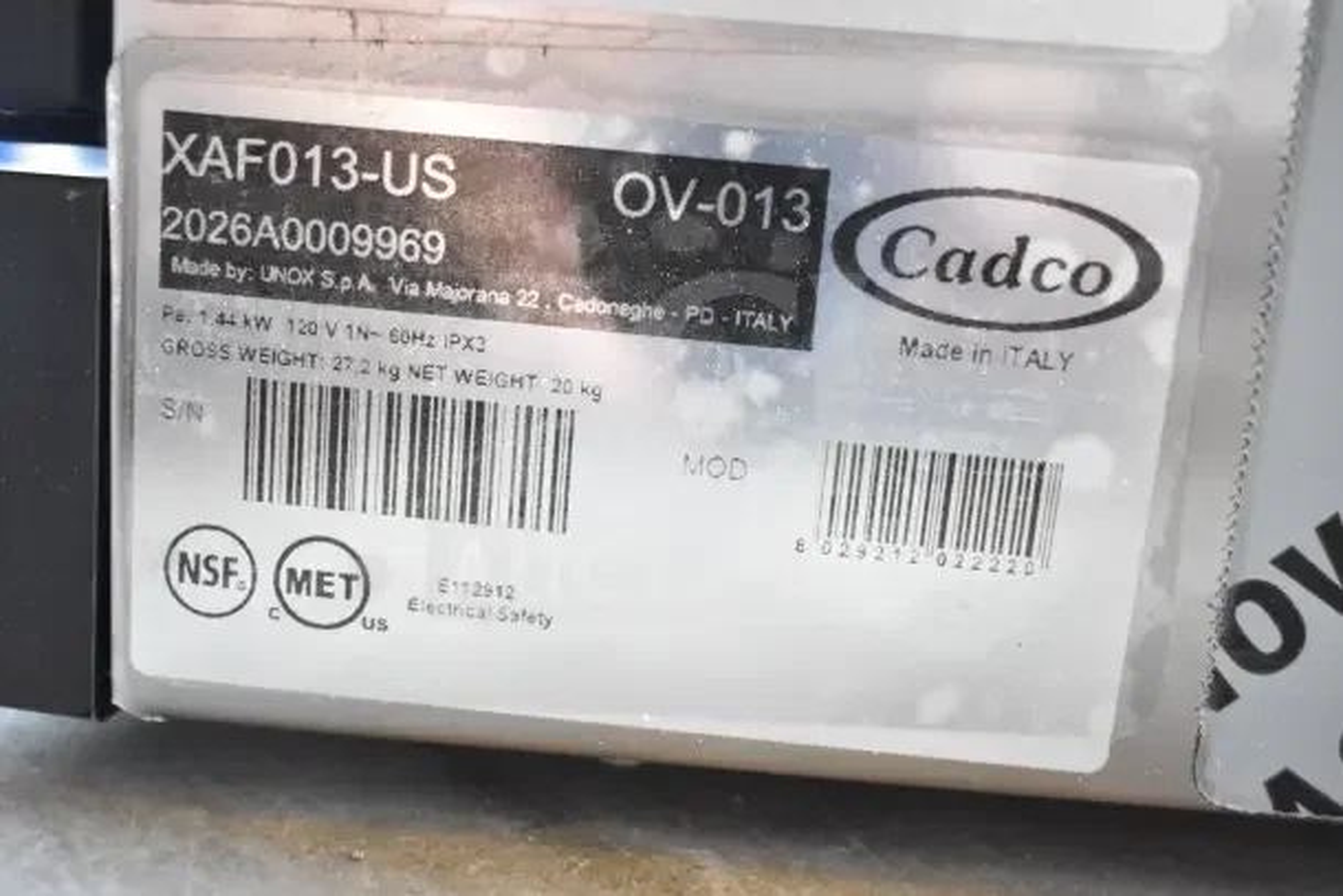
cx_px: 672
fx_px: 1343
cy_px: 448
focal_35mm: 36
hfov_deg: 53.1
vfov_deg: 36.9
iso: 3200
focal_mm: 24
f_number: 4
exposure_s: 1/40
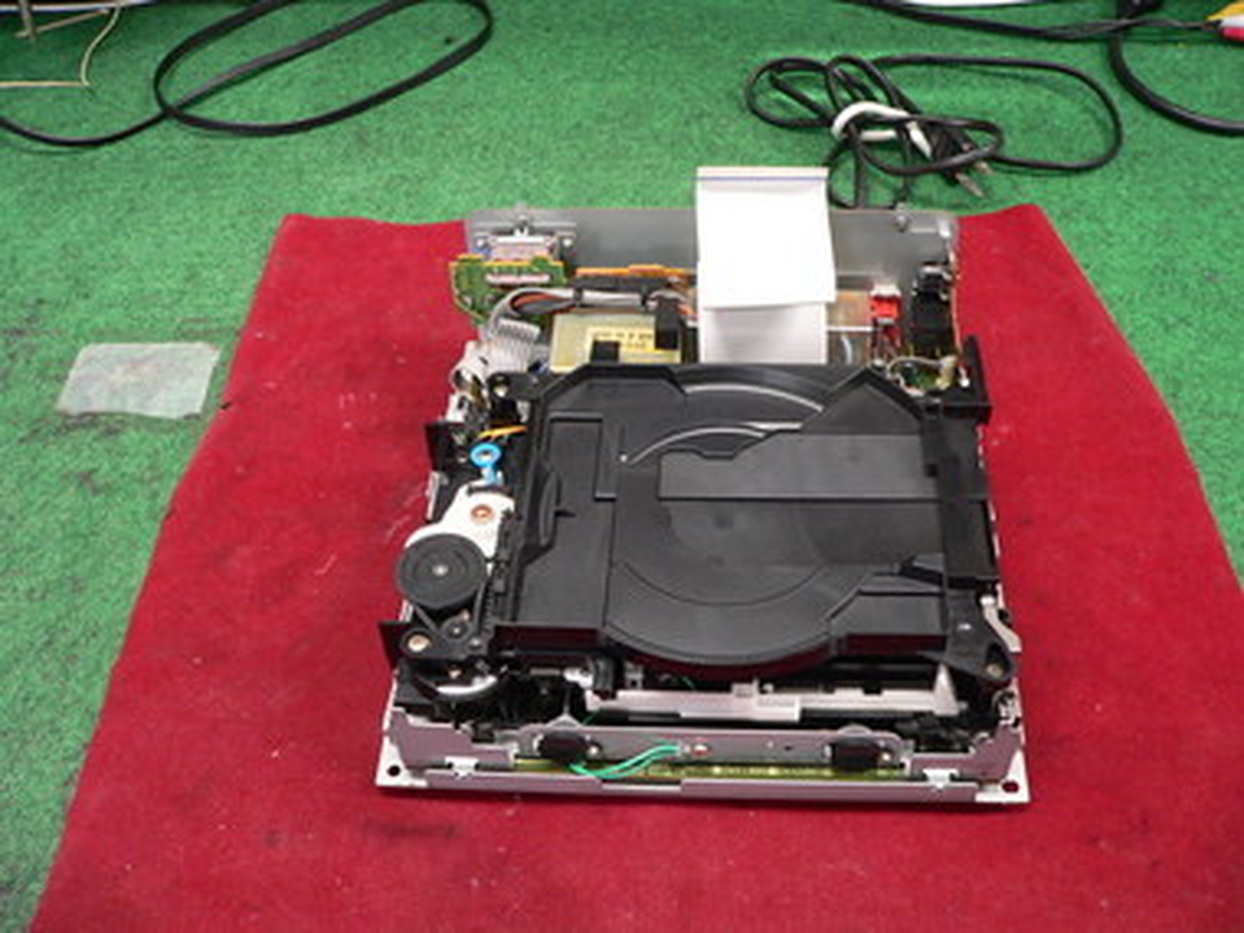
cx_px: 622
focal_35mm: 36
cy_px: 466
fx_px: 1294
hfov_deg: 51.4
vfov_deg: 39.7
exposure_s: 1/13
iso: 200
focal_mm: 6
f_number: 2.8
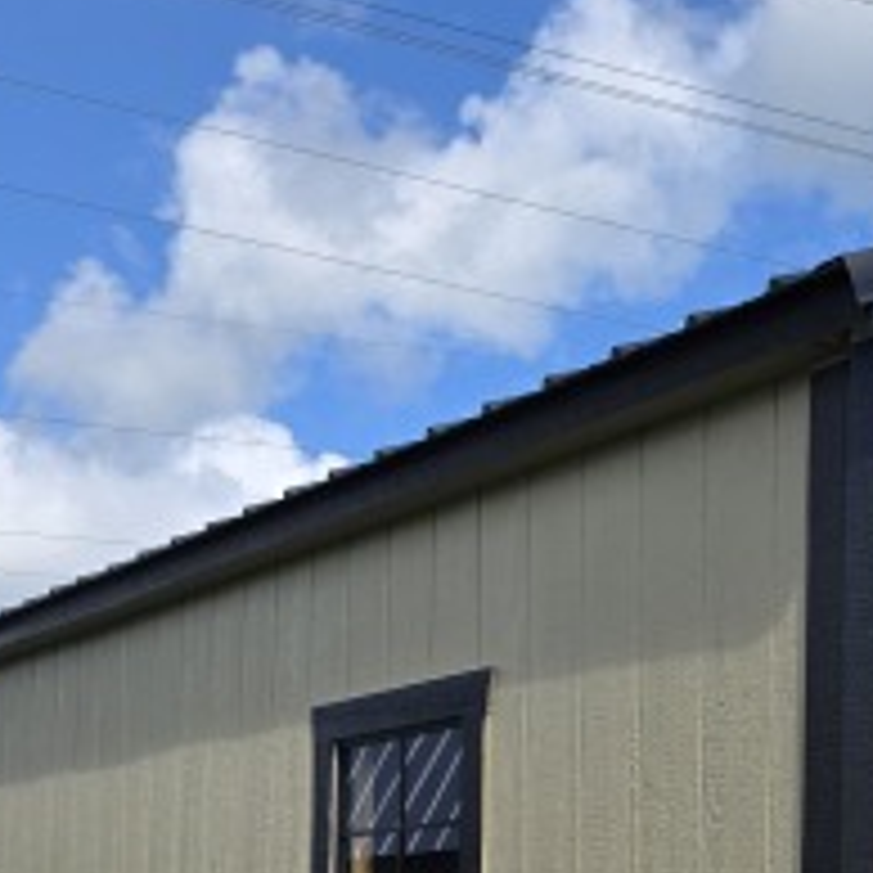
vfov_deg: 24.4
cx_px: 796
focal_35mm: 67
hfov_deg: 24.9
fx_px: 1912
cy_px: 909
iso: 80
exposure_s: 1/6809
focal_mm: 6.3
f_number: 1.7
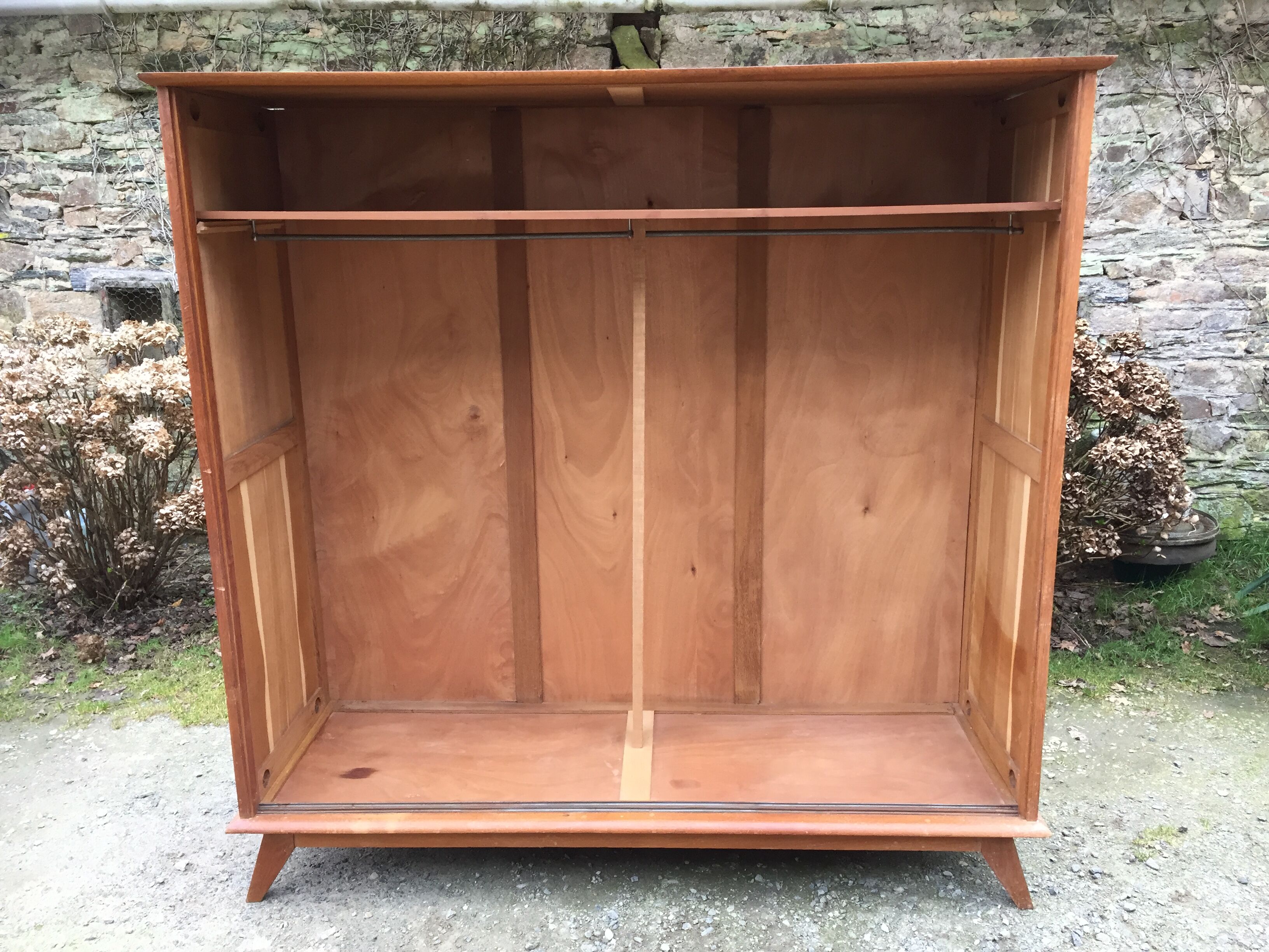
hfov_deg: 61.7
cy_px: 476
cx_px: 634
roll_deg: +0.7
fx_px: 1063
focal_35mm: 29
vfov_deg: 48.2
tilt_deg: -13.6
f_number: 2.2
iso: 40
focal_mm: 4.15
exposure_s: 1/33
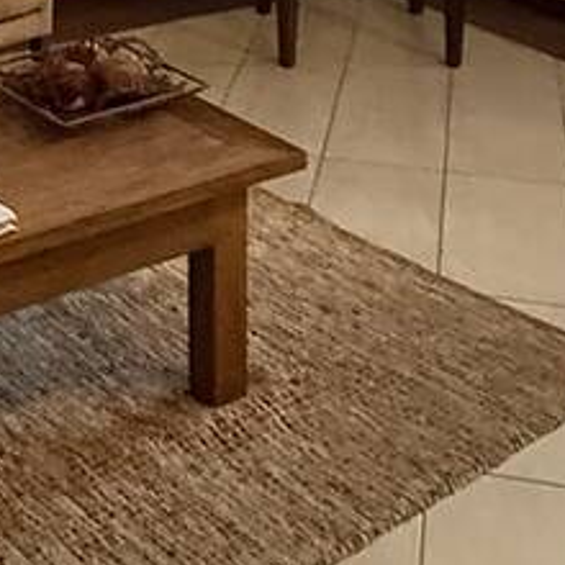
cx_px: 23
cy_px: -336
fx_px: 1496
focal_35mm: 81
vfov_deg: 18.4
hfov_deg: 20.8
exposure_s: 1/40
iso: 1000
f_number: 2.2
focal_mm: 2.22
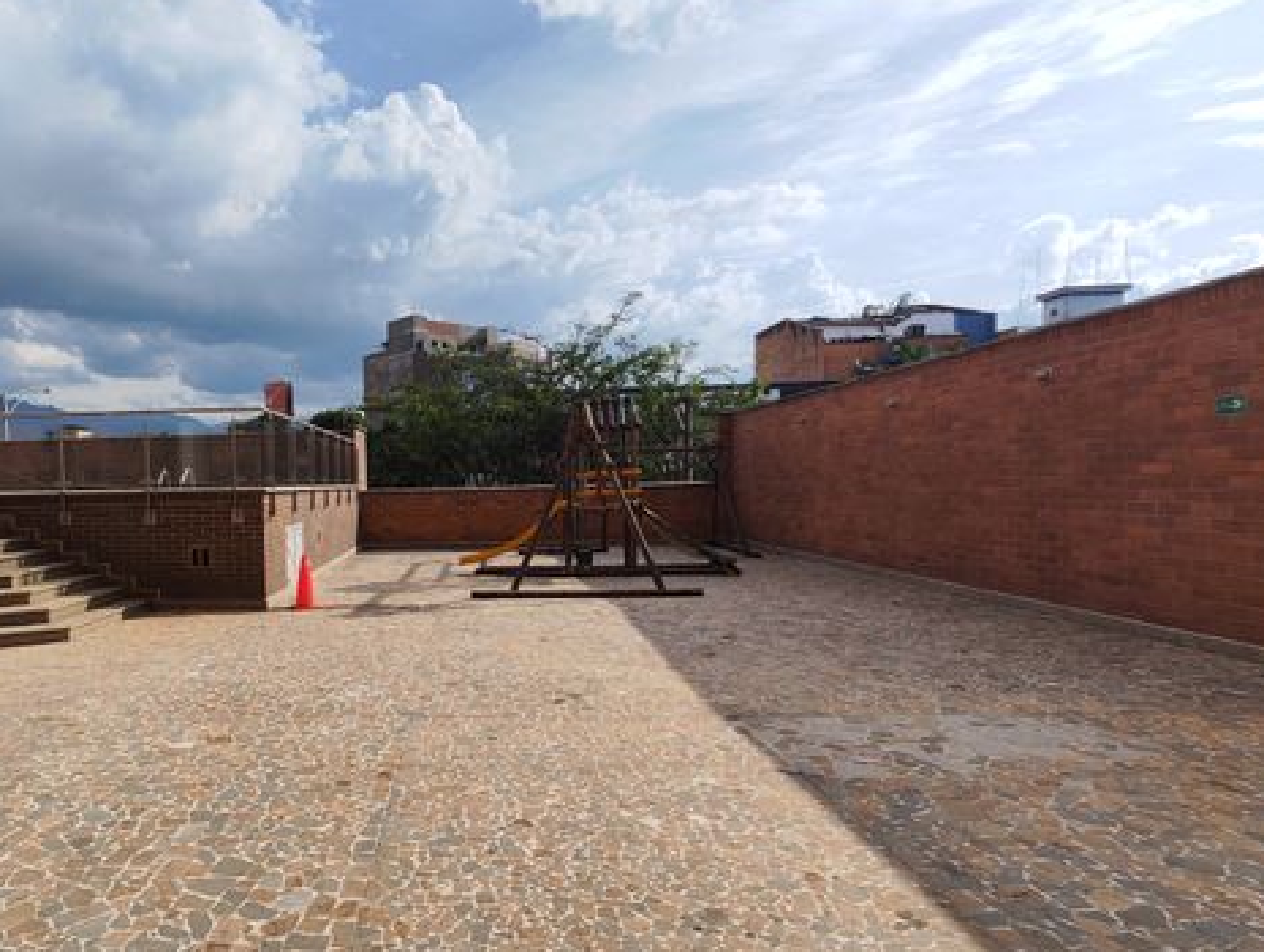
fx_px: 731
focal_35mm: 20
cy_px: 522
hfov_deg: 79.0
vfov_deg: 65.9
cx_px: 421
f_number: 2.2
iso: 50
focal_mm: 2.16
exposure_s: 1/860
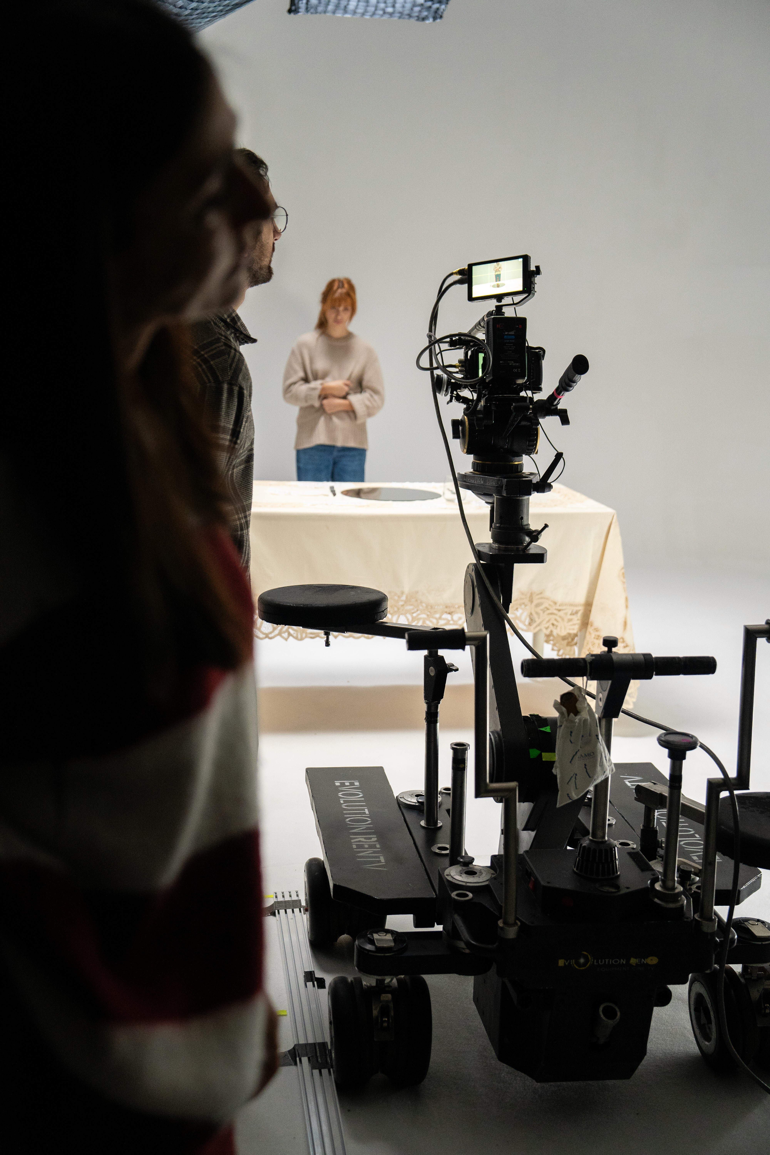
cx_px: 385
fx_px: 1379
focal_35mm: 43
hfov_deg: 31.2
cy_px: 578
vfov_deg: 45.4
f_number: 3.2
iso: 3200
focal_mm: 43
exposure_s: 1/250
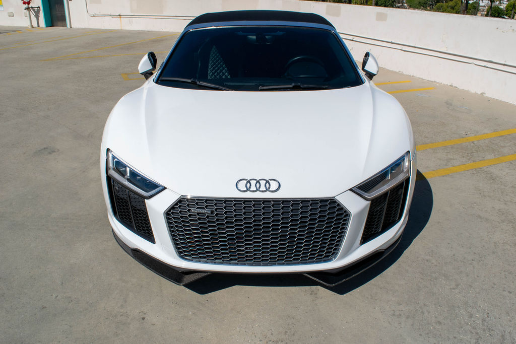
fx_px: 430
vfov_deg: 43.6
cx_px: 258
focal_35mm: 30
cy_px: 172
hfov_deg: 61.9
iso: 200
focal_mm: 20
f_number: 13
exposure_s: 1/640
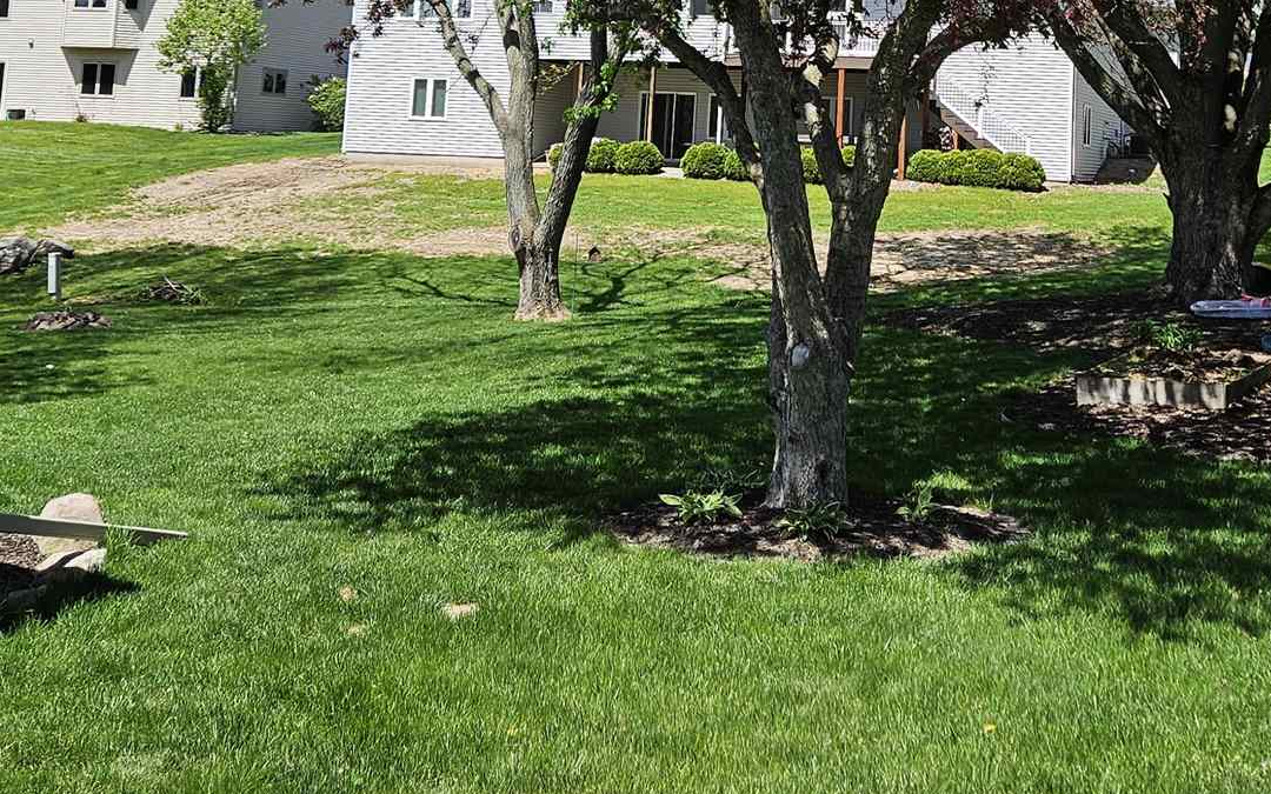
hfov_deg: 38.3
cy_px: -39
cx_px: 884
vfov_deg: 23.6
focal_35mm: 52
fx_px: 1801
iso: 25
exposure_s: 1/1242
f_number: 1.8
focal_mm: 5.4
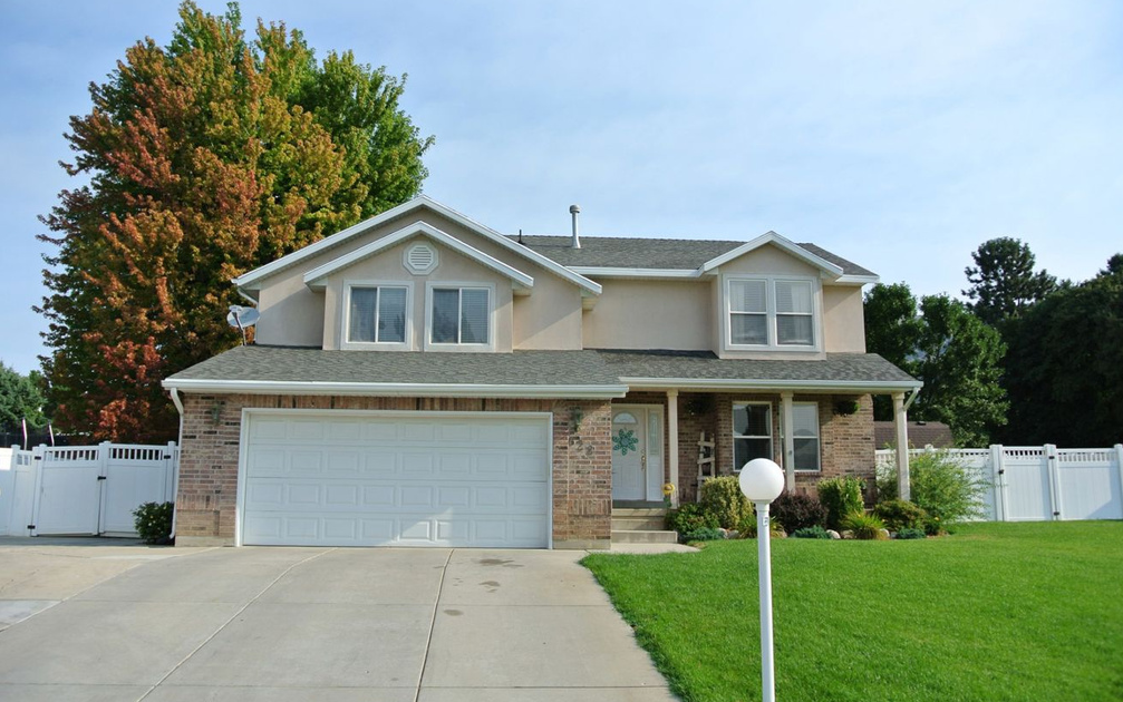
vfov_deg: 44.5
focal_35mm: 28
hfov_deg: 66.5
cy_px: 373
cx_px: 569
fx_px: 857
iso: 100
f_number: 4.5
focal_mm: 10
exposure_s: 1/640
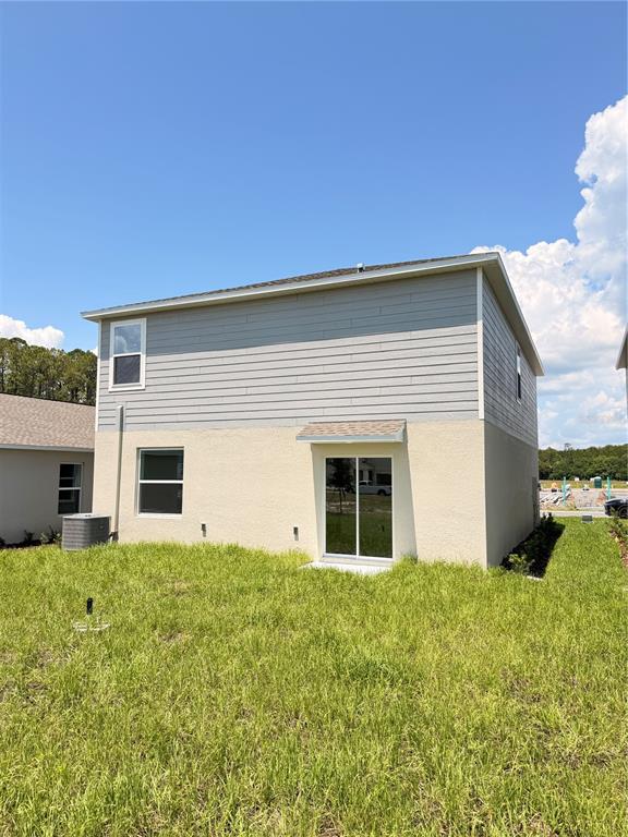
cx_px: 314
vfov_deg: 71.6
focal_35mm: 24
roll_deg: -0.6
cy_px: 418
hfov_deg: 56.8
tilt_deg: +4.2
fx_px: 581
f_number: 1.78
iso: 100
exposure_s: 1/3584
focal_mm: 6.76
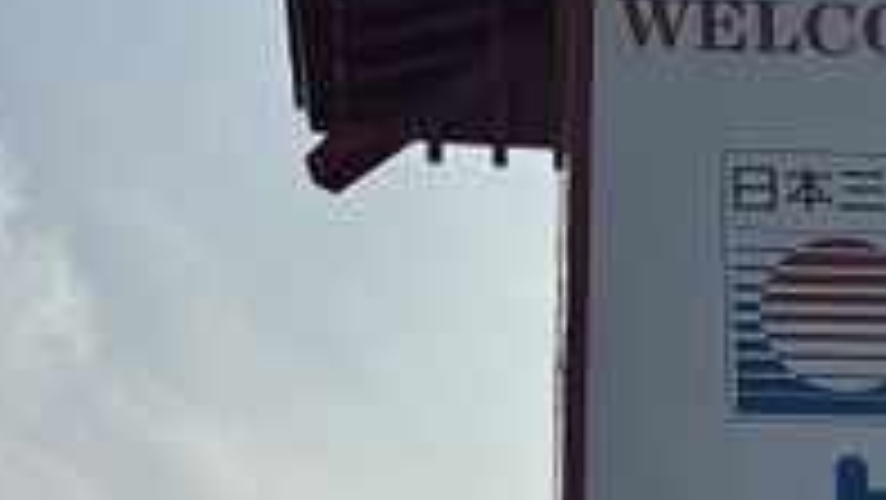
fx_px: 2750
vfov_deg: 9.5
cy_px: 1097
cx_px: 722
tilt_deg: +10.2
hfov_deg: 18.1
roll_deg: +0.7
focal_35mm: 117
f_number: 1.6
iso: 50
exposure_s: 1/7692
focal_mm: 5.96
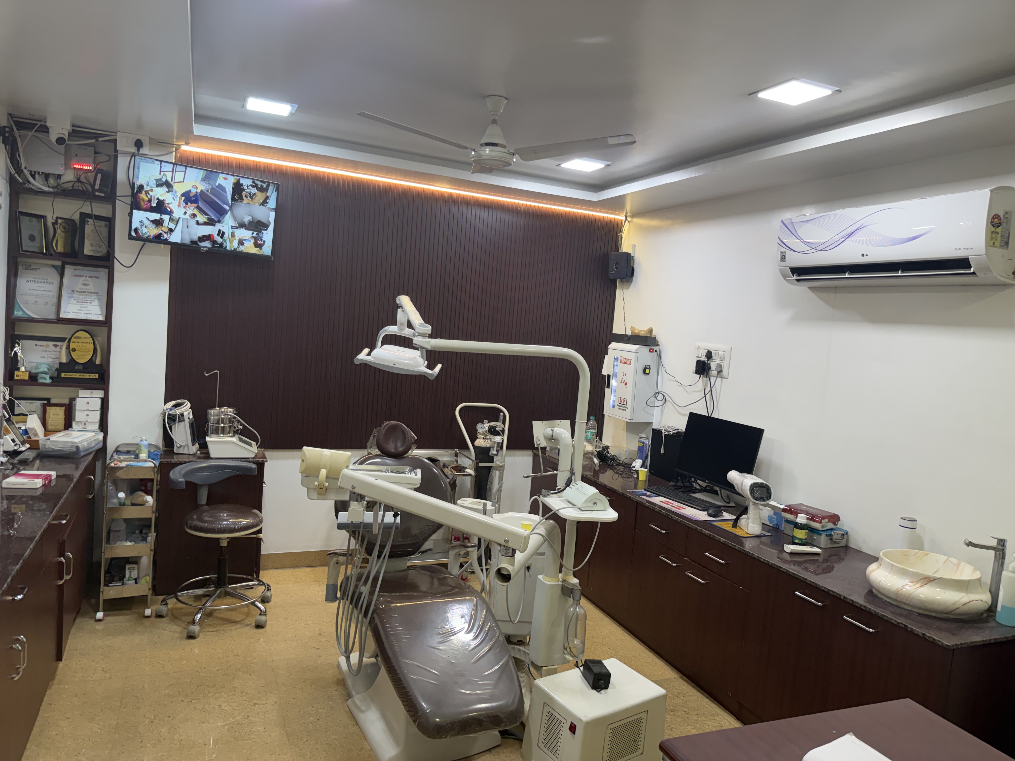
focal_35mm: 24
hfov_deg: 71.6
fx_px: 704
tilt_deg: -4.4
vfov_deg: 56.8
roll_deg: -4.4
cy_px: 380
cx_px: 508
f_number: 1.78
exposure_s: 1/100
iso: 160
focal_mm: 6.76
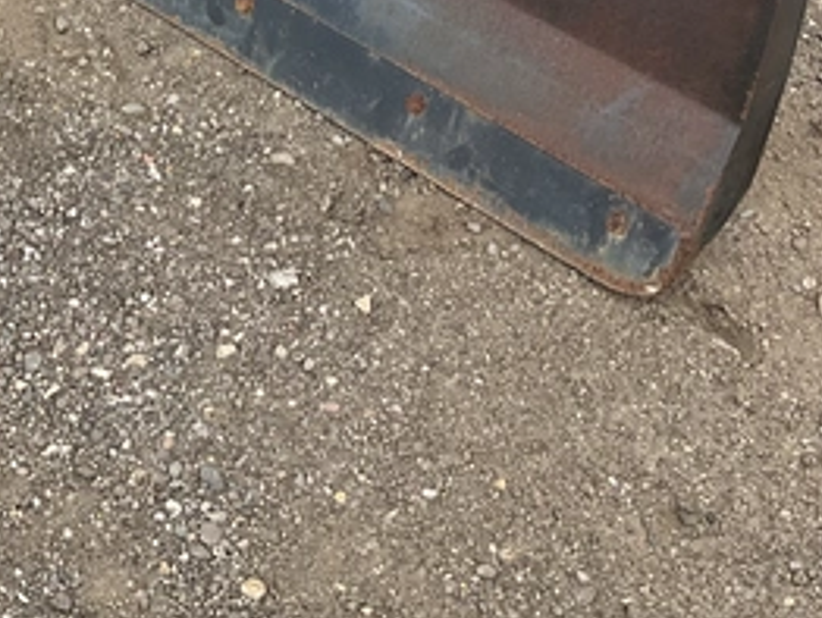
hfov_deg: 23.4
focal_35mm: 83
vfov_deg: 16.7
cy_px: -199
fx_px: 1973
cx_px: 251
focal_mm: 3
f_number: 1.8
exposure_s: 1/770
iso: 25
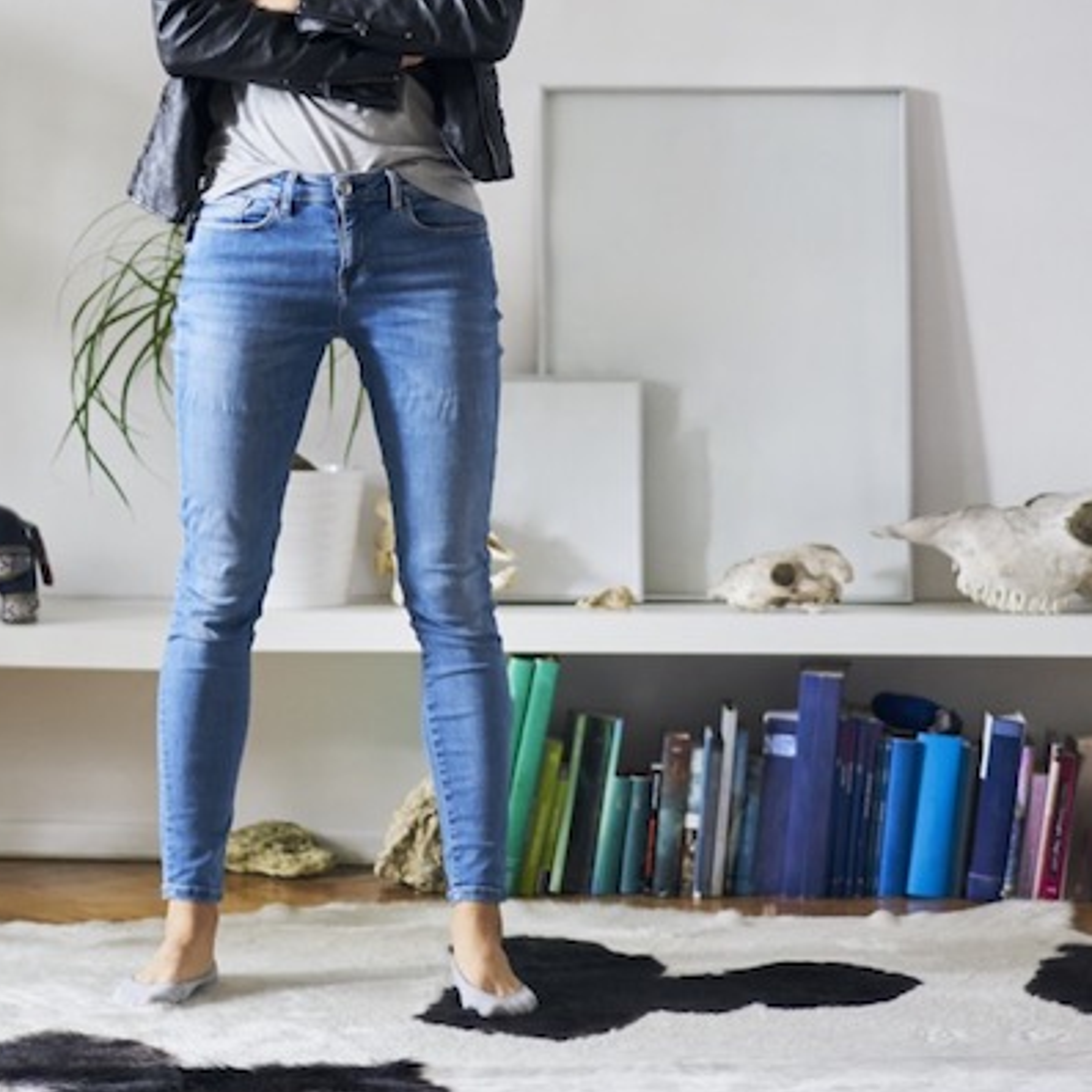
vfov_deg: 13.6
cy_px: 25
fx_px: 4533
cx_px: 286
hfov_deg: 13.7
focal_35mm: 127
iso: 640
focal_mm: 55
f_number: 1.8
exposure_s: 1/100
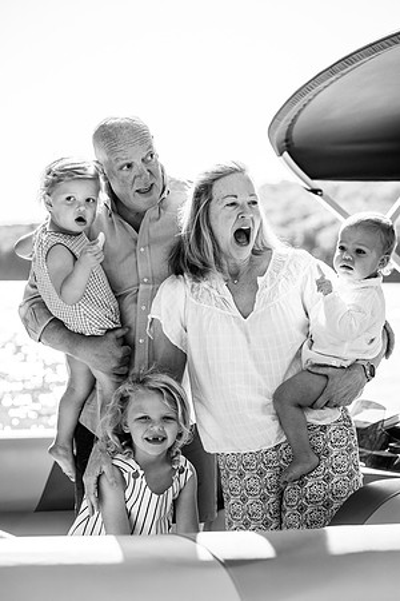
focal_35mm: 85
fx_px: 1417
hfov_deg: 16.1
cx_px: 200
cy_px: 300
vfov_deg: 23.9
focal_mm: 85
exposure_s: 1/1600
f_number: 3.5
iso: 320
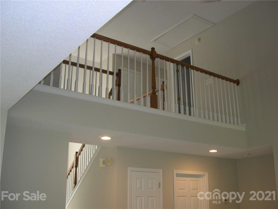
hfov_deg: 49.0
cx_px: 139
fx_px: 305
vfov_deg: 37.7
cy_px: 104
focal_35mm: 38
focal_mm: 8
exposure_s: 1/30
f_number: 2.8
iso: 100
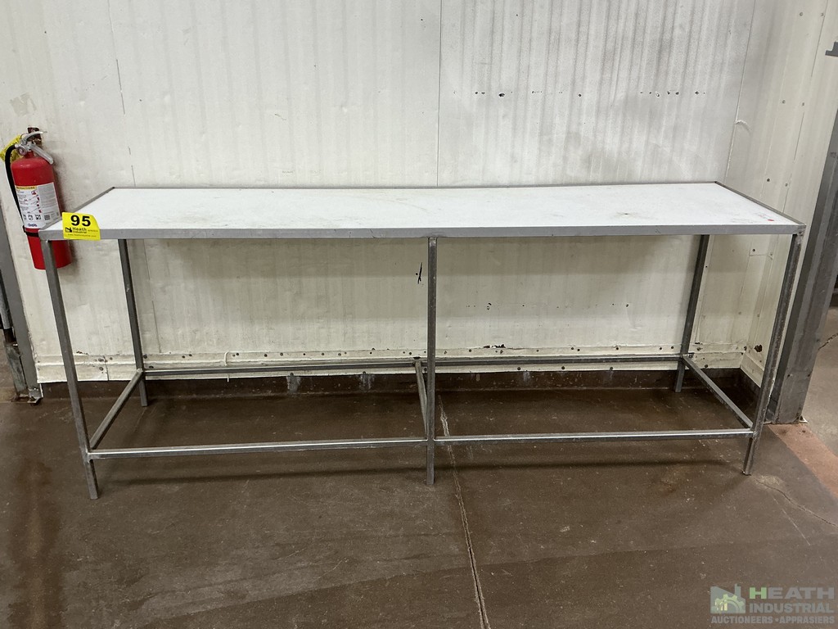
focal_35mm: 28
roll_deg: -1.0
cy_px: 314
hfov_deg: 63.4
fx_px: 678
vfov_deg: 49.7
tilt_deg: -23.1
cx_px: 419
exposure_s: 1/60
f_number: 1.8
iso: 80
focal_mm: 3
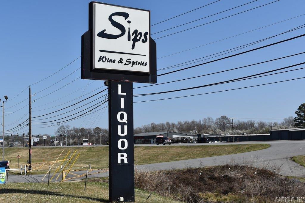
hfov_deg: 37.8
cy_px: 102
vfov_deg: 25.8
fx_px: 445
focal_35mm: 52
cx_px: 152
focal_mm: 35
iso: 200
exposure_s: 1/640
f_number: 9
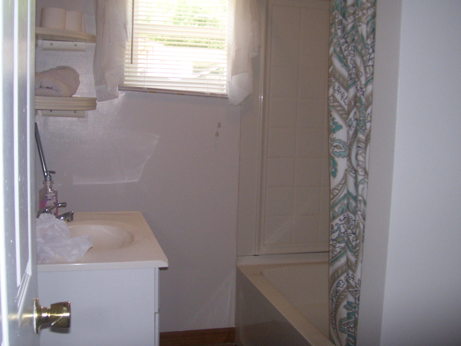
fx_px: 559
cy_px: 170
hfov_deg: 44.8
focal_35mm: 42
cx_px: 231
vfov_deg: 34.4
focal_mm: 6
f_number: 2.7
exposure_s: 1/60
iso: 125
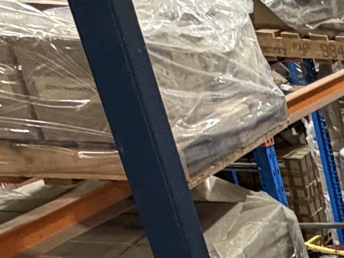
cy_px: 597
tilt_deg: -36.3
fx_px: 954
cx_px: 747
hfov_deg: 15.2
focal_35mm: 96
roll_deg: -1.3
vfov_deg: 12.5
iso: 320
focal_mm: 2.22
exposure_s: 1/100
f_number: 2.2
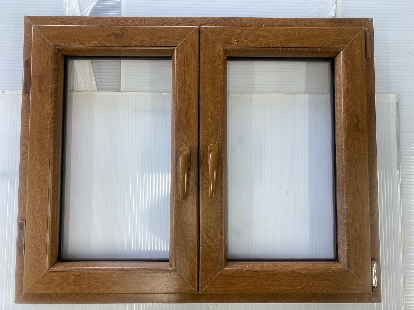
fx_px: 311
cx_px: 207
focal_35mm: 26
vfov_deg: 53.1
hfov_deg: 67.3
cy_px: 155
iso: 100
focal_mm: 4.25
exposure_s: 1/120
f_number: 1.8
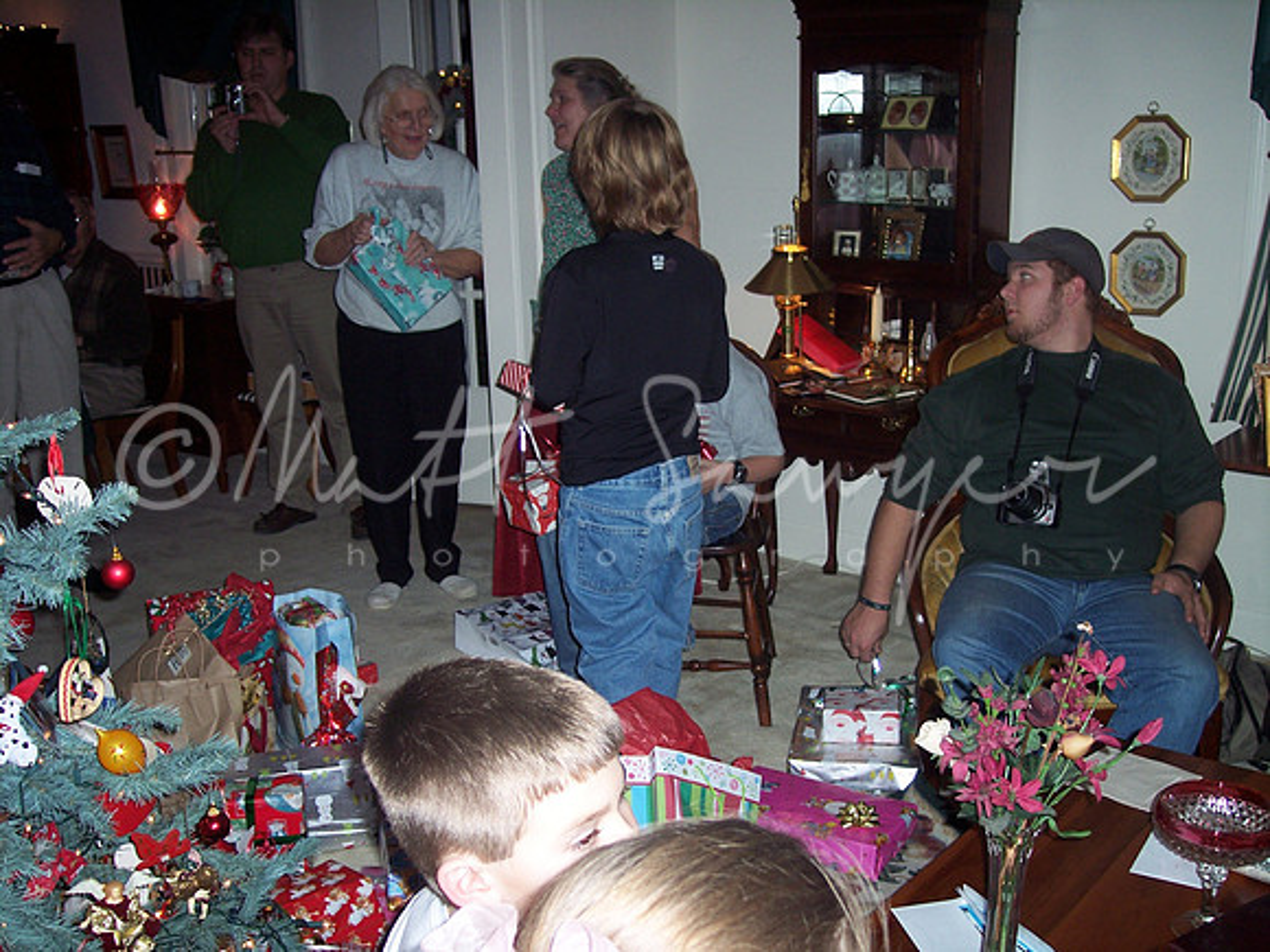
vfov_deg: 36.8
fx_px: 1431
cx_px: 635
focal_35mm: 39
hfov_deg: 47.9
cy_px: 476
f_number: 2.8
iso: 100
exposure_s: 1/60
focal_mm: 8
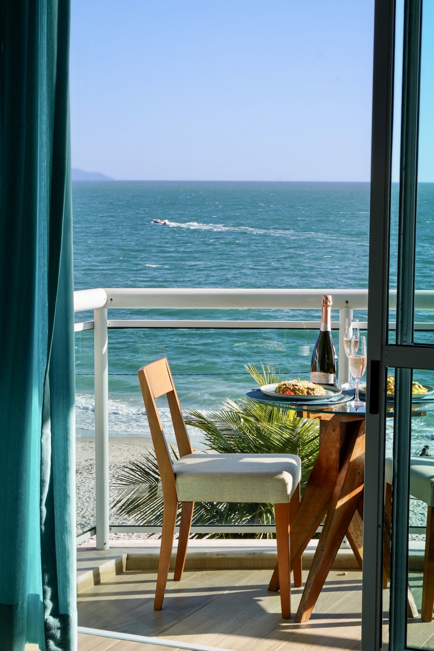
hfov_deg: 18.2
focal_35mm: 75
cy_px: 326
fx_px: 1356
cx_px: 217
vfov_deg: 27.0
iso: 200
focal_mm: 50
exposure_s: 1/100
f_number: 16
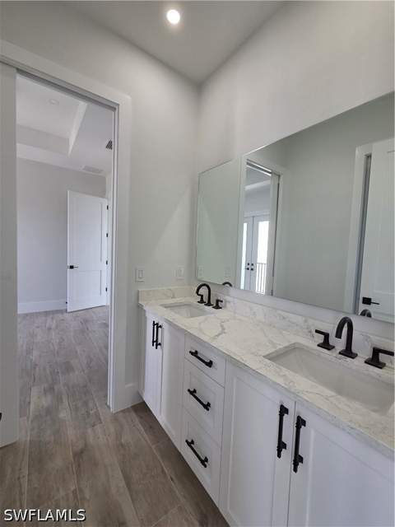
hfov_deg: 89.9
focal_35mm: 13
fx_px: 198
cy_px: 264
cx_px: 198
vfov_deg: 106.2
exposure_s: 1/120
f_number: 2.2
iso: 125
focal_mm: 2.2
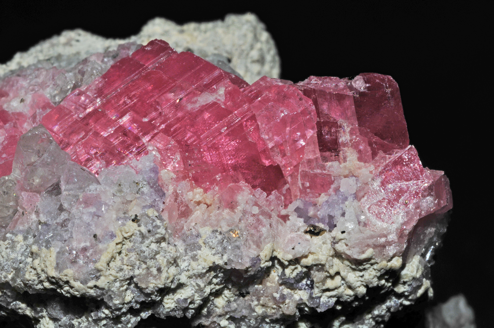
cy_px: 164
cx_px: 247
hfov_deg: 22.6
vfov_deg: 15.2
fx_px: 1233
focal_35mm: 90
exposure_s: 1/60
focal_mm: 60
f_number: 45
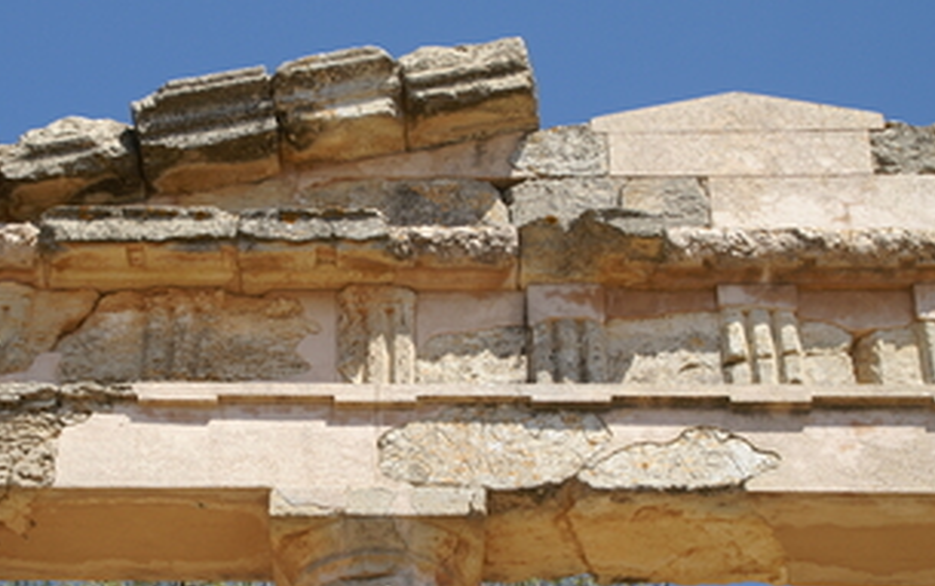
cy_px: 328
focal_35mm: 88
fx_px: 2244
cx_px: 331
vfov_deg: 14.9
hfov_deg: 23.5
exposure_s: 1/125
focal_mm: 40
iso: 100
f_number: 8
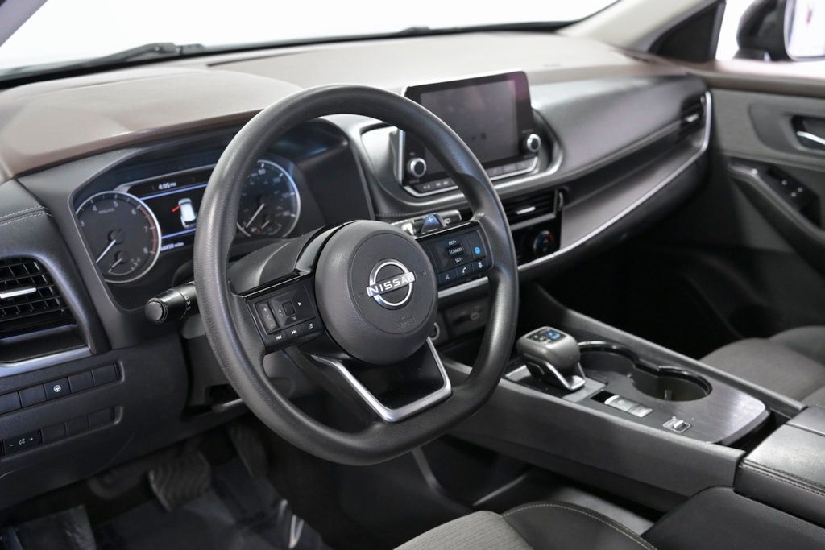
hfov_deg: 50.7
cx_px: 412
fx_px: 871
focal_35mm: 38
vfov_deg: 35.1
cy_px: 275
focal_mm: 38
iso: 2500
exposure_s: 1/125
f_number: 4.5
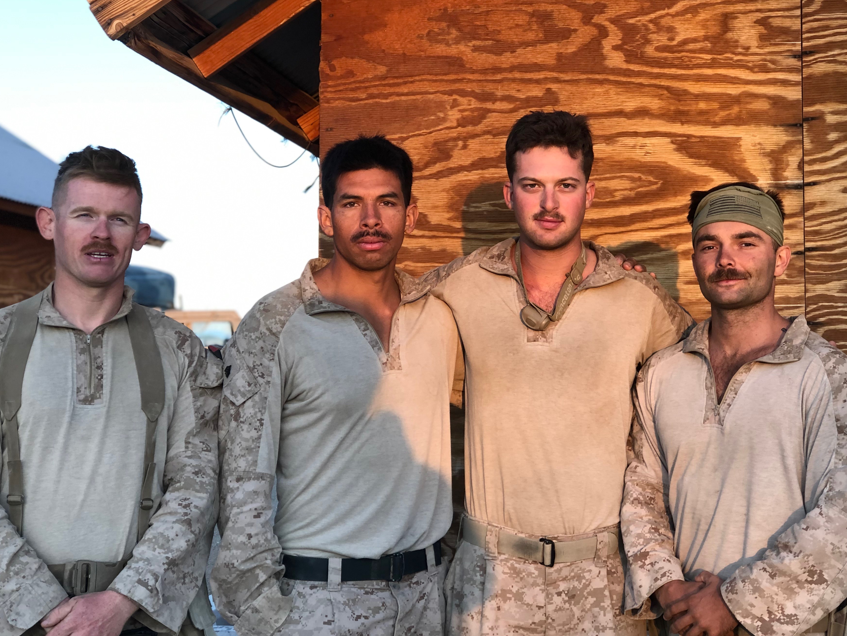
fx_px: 1615
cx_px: 447
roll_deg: +0.2
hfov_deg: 29.4
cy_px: 276
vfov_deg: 22.2
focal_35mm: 66
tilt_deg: +3.0
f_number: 2.8
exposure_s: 1/40
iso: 25
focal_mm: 6.6
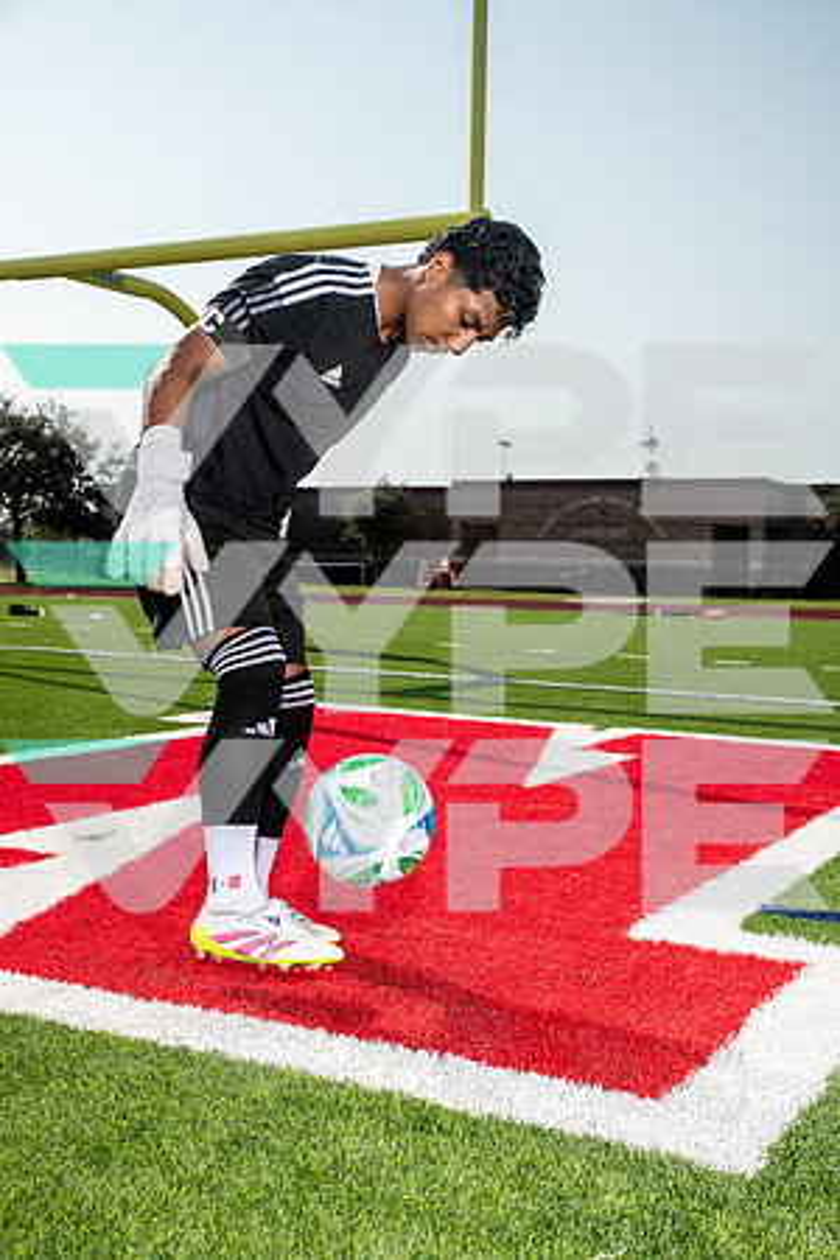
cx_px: 420
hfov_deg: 31.9
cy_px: 630
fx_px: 1470
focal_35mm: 42
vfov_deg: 46.4
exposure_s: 1/400
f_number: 6.3
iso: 100
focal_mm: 42
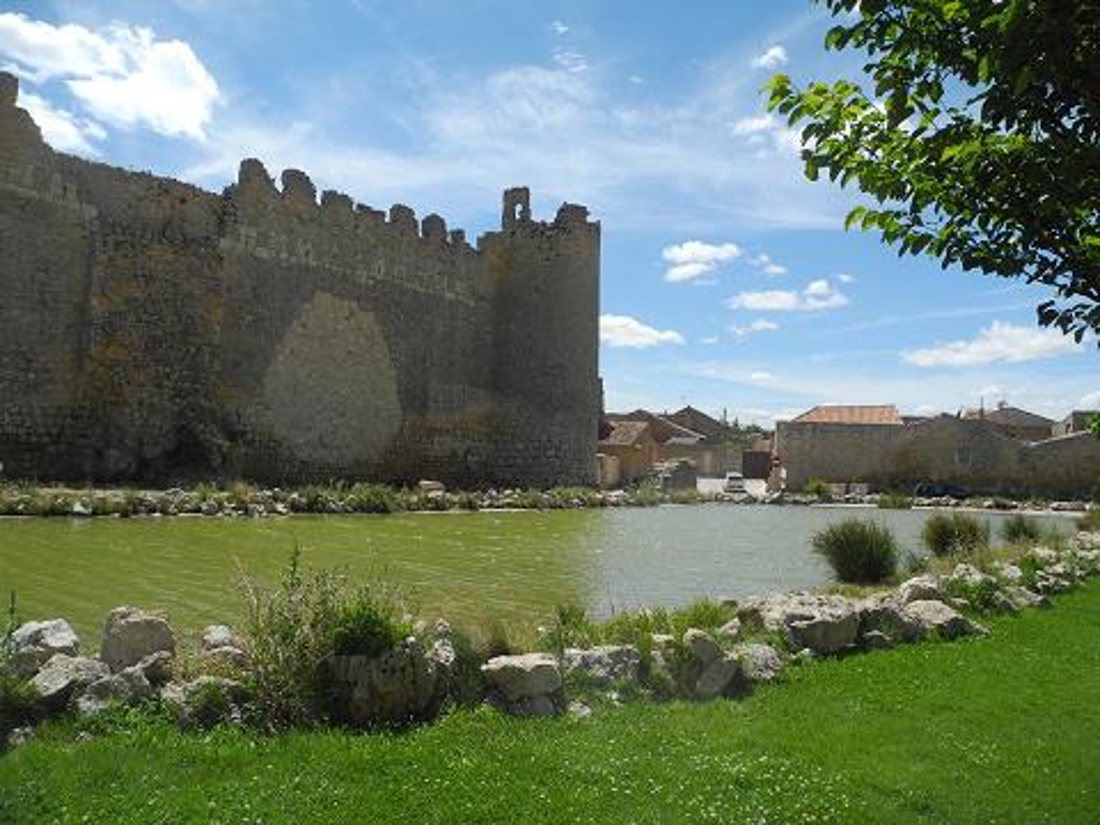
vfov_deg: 49.7
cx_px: 550
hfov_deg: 63.4
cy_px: 412
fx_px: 890
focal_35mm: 28
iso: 100
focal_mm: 6
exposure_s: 1/800
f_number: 4.5
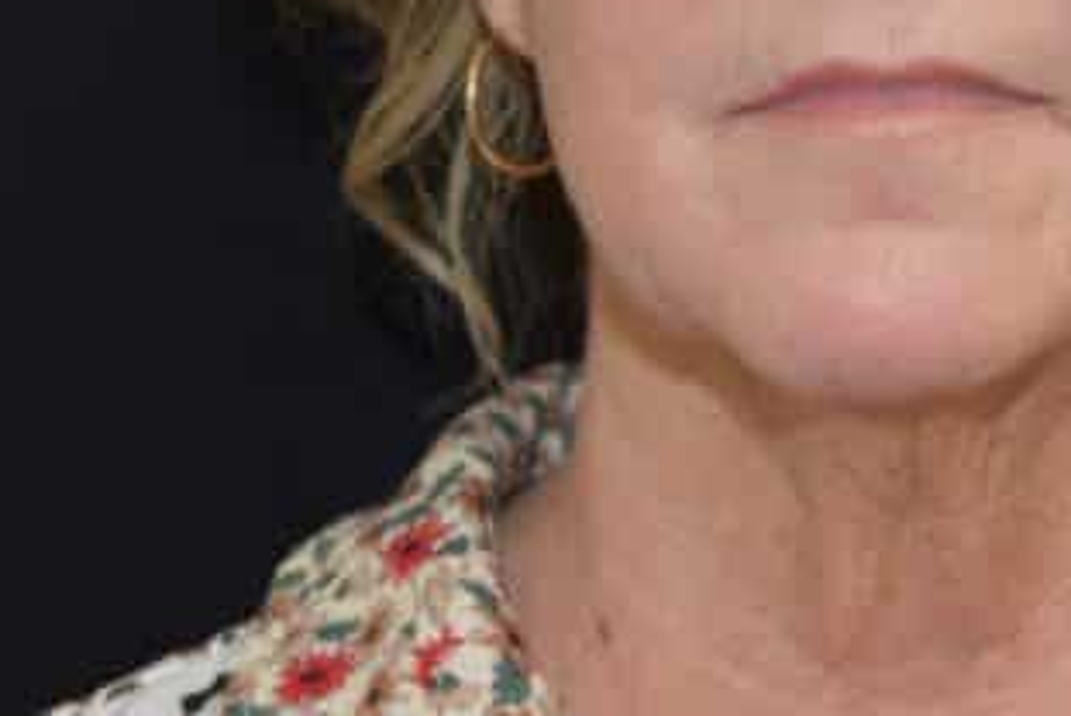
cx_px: 933
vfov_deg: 9.2
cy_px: -110
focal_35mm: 148
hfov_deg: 13.7
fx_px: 4407
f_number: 4
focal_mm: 40
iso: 360
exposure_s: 1/60
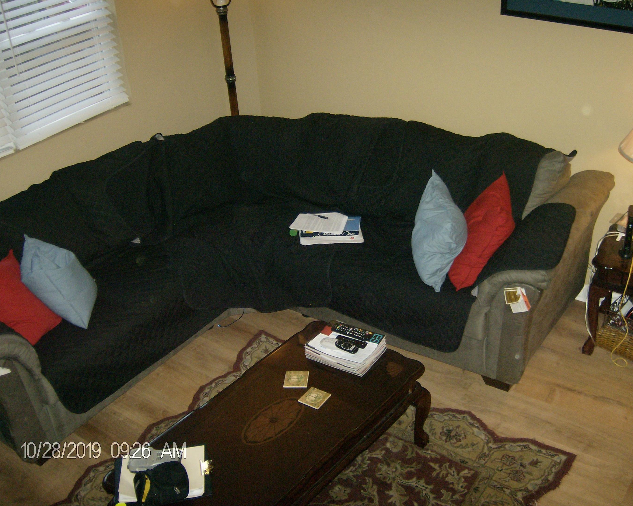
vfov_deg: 38.2
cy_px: 245
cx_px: 329
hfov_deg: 46.8
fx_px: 731
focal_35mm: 39
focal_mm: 6
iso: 200
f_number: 2.8
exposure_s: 1/60
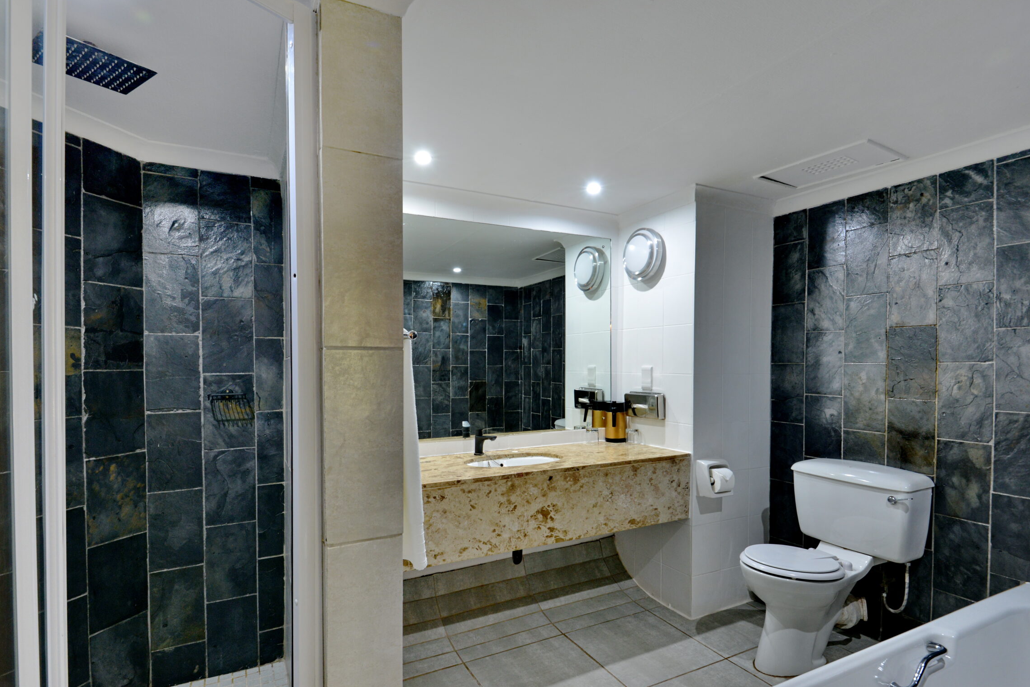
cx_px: 521
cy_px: 373
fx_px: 515
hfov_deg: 90.0
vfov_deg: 67.3
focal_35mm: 18
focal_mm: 16
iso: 400
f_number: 7.1
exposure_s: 1/8
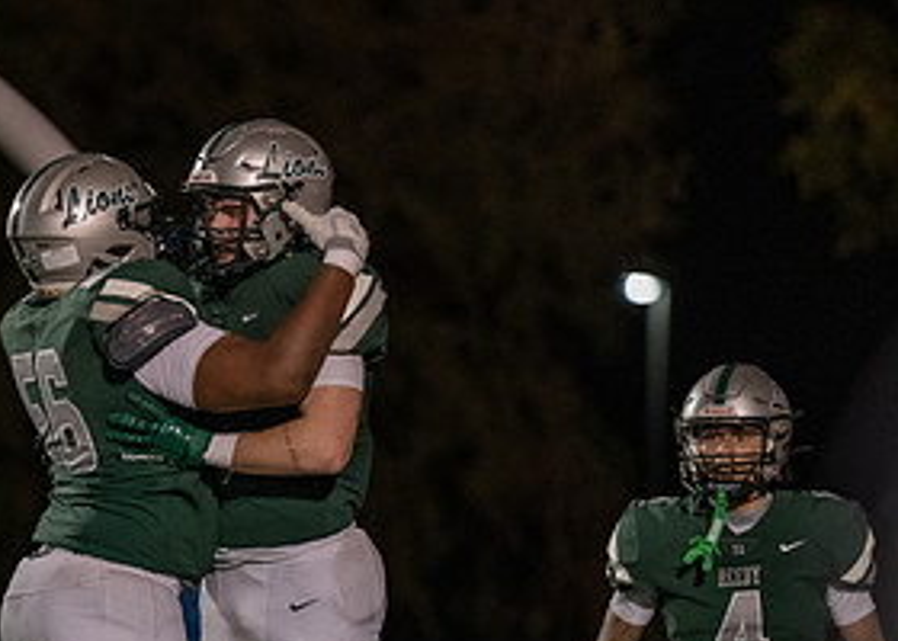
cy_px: 502
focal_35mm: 493
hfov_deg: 4.1
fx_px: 12573
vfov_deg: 2.9
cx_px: 84
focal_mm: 197
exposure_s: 1/1000
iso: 2000
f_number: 2.8
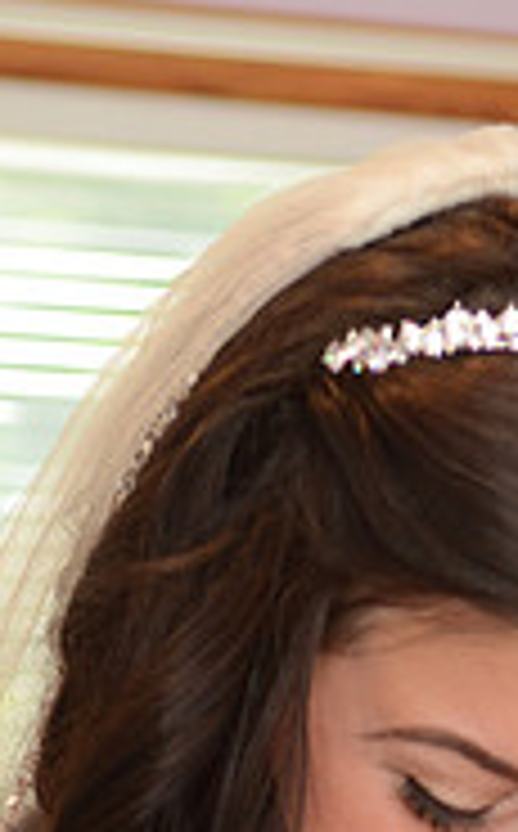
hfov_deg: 5.0
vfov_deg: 7.8
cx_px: 423
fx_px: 5977
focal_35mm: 264
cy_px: 1255
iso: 640
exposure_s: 1/160
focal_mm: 55
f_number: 4
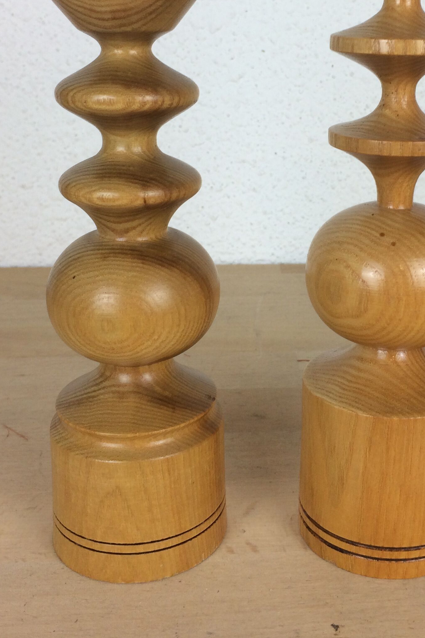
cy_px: 181
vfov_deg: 40.3
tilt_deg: -13.7
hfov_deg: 27.9
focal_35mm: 48
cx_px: 288
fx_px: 850
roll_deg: +1.1
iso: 50
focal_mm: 4.15
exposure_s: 1/100
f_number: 2.2
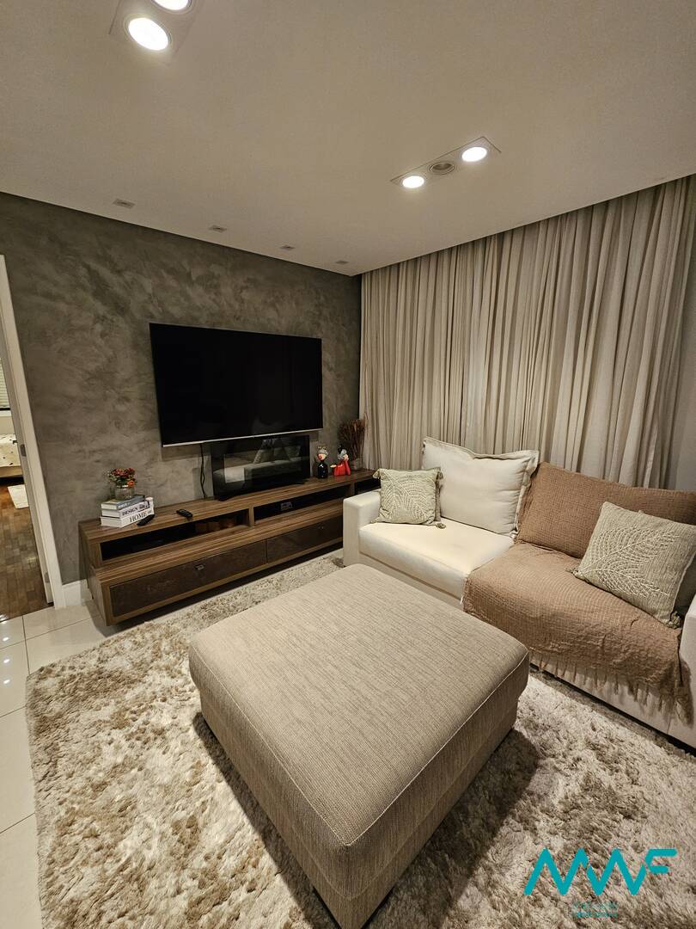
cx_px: 348
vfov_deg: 106.2
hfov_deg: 89.9
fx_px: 349
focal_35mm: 13
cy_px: 464
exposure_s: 1/60
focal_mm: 2.2
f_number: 2.2
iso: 250
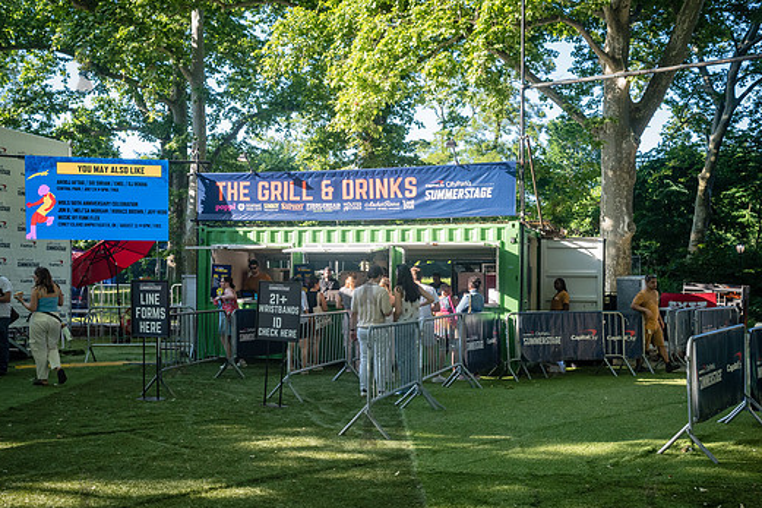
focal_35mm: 39
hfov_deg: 49.6
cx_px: 367
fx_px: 825
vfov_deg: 34.2
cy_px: 280
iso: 1250
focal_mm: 35
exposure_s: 1/800
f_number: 5.6
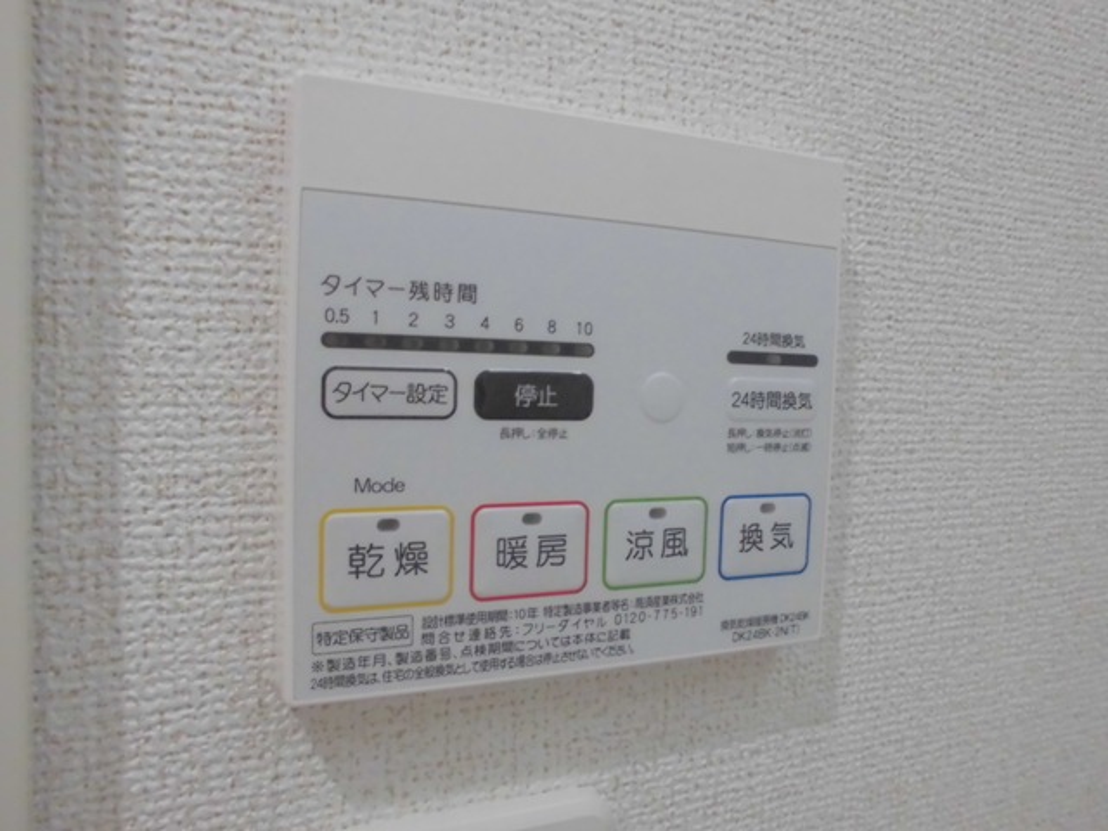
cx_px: 554
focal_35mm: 26
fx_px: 832
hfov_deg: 67.3
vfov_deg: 53.1
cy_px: 416
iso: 200
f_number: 3.5
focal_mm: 4.6
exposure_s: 1/60
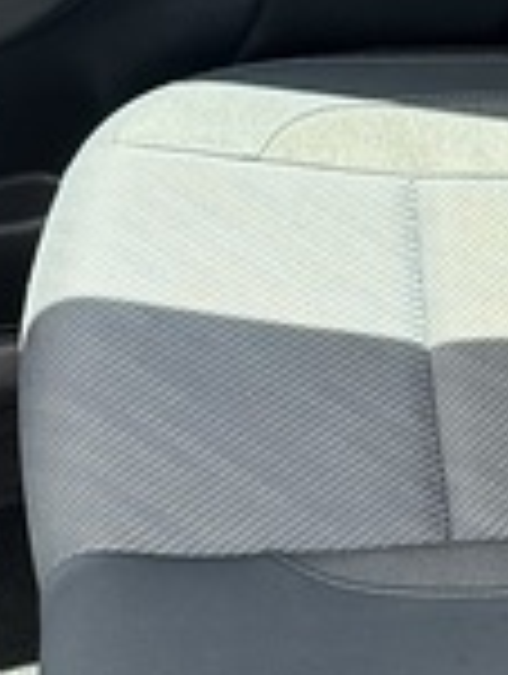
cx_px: 297
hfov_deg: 15.4
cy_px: 976
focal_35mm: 96
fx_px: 1873
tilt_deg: -55.6
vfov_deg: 18.4
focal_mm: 6.86
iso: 250
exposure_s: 1/69
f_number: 1.78
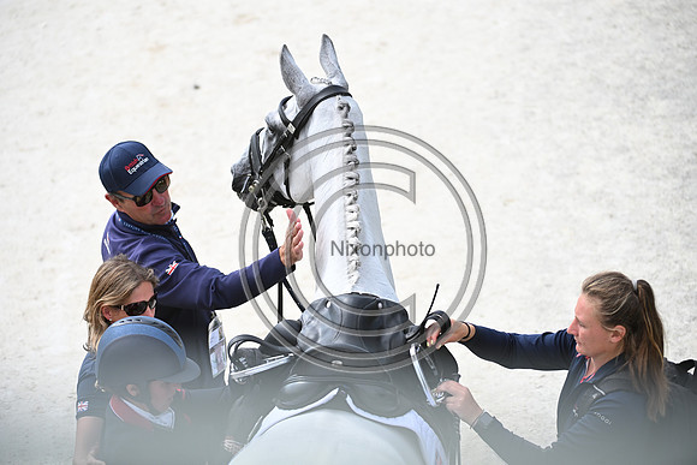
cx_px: 348
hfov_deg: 10.3
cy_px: 232
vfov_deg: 6.9
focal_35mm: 200
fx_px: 3873
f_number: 4.5
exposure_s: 1/1600
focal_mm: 200
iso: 560
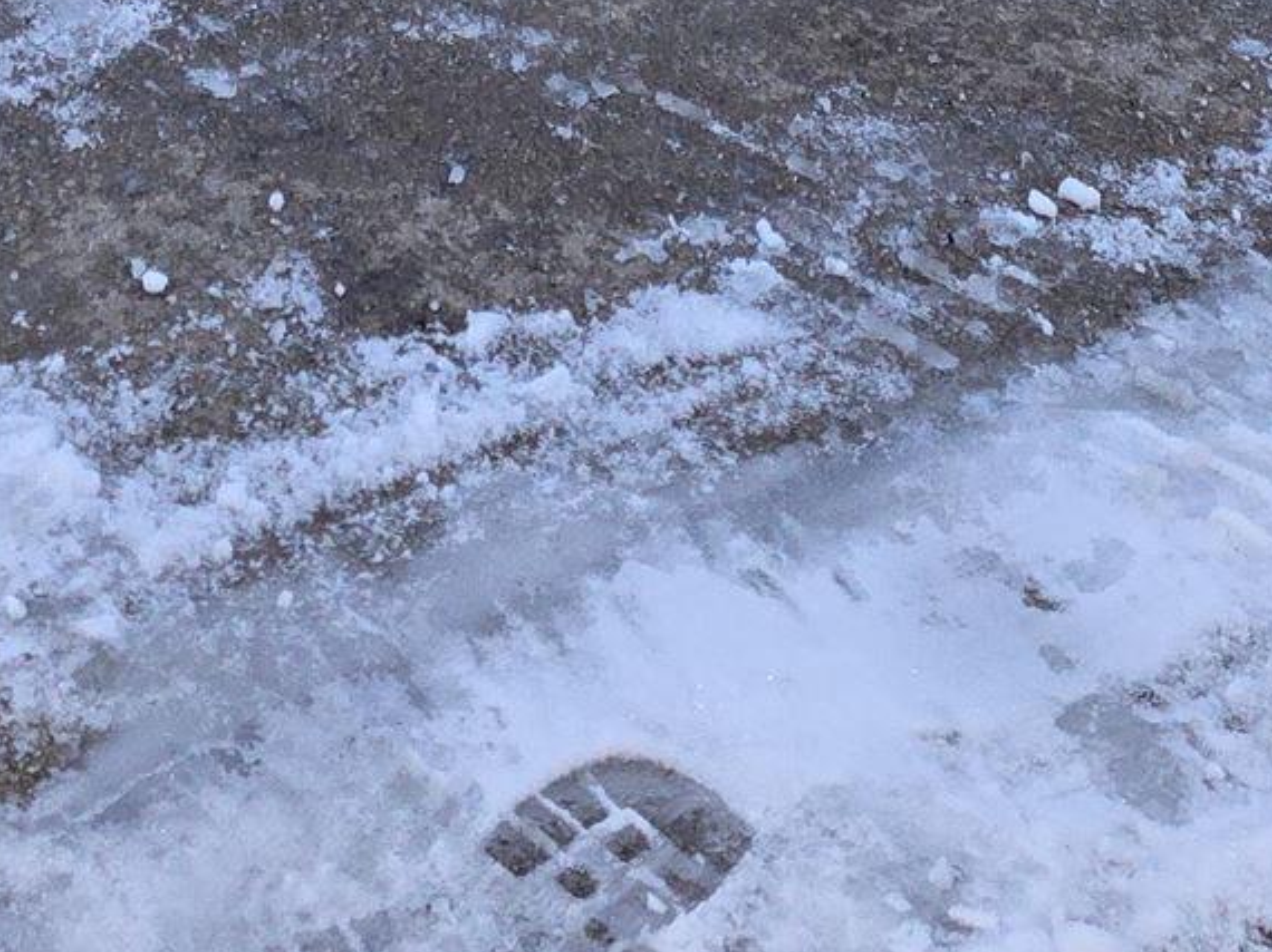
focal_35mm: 93
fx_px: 3416
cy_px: -1367
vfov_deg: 12.4
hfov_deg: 21.1
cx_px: 515
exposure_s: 1/24
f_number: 1.7
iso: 125
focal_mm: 6.3
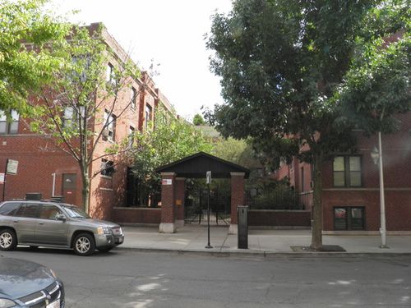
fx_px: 332
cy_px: 154
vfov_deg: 49.7
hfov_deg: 63.4
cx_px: 206
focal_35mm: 28
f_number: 5.7
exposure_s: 1/80
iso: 50
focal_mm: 4.9
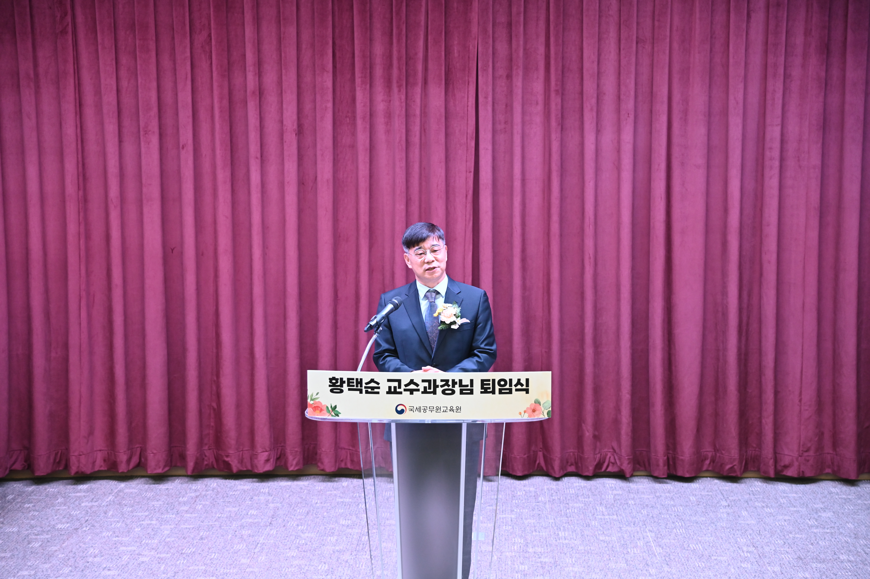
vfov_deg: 20.6
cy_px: 290
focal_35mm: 66
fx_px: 1594
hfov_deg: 30.5
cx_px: 435
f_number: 4
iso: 2800
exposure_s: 1/125
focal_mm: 66
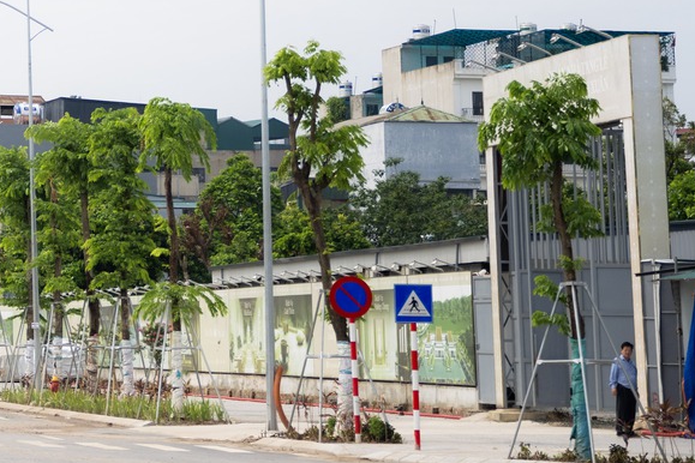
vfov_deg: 8.8
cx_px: -423
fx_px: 2934
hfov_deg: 12.7
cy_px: -251
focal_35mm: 152
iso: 200
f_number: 2.8
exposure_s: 1/2500
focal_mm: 44
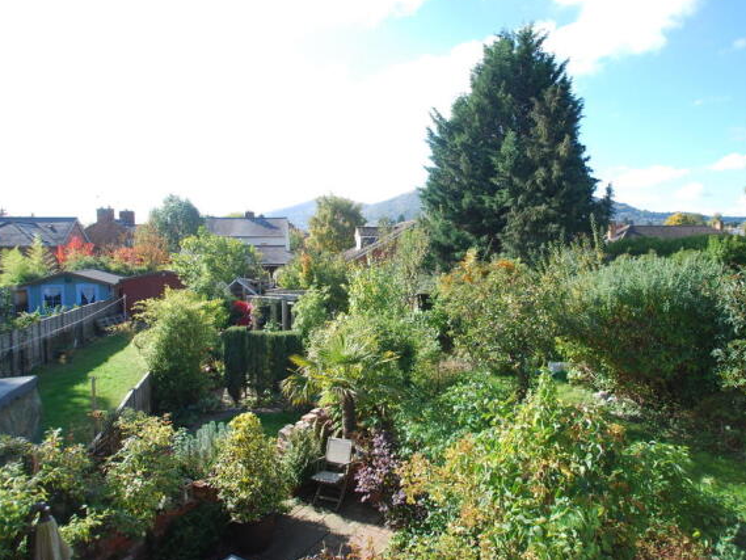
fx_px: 465
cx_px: 397
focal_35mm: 22
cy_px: 277
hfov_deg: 77.4
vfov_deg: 62.1
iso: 100
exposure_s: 1/160
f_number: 6.3
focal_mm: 13
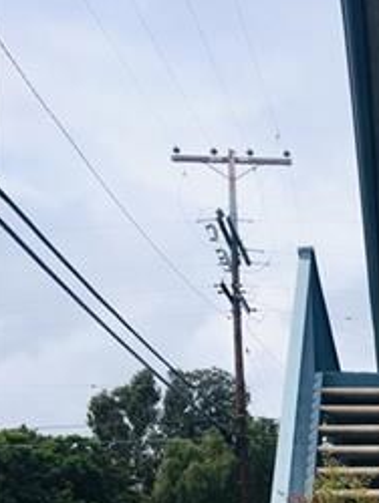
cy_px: 642
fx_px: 1297
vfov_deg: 20.3
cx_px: 571
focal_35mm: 89
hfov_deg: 15.3
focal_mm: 4.15
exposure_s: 1/1166
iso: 25
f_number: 2.2
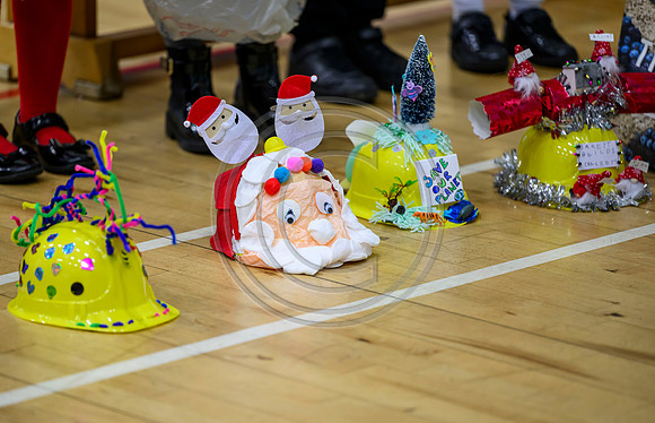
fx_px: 3909
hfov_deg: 9.6
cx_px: 303
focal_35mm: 217
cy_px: 235
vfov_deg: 6.2
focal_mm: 200
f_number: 2.8
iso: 1000
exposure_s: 1/160
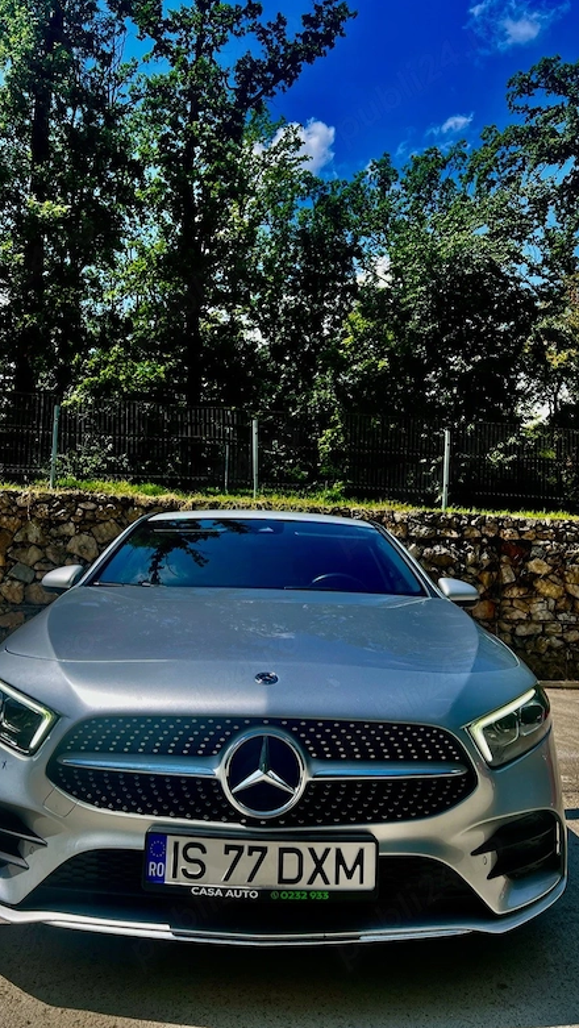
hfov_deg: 40.2
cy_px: 520
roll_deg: -1.1
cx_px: 267
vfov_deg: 66.0
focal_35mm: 29
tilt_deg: +9.0
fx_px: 791
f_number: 1.5
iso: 50
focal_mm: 5.7
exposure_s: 1/3165
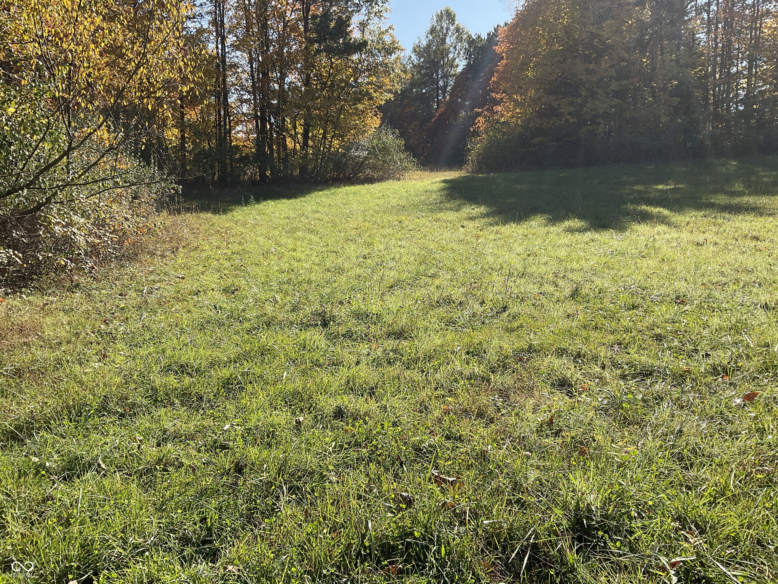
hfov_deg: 61.7
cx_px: 389
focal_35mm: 29
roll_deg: +1.0
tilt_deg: -7.4
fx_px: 652
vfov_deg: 48.2
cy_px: 292
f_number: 1.8
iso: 16
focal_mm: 3
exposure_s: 1/978
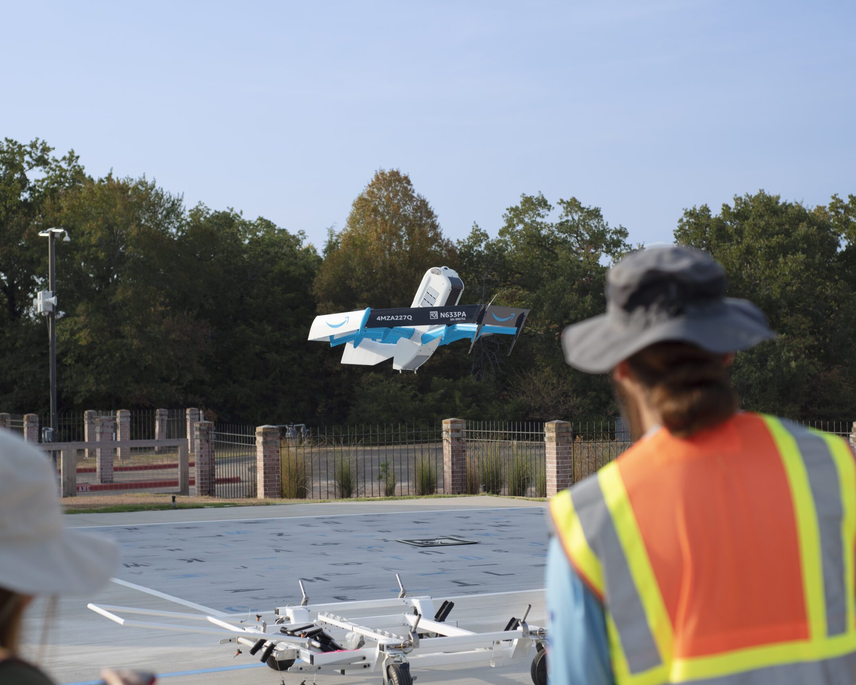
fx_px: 1444
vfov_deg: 26.7
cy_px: 340
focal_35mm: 57
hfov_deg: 33.0
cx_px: 434
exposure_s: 1/800
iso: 100
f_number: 4
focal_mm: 50
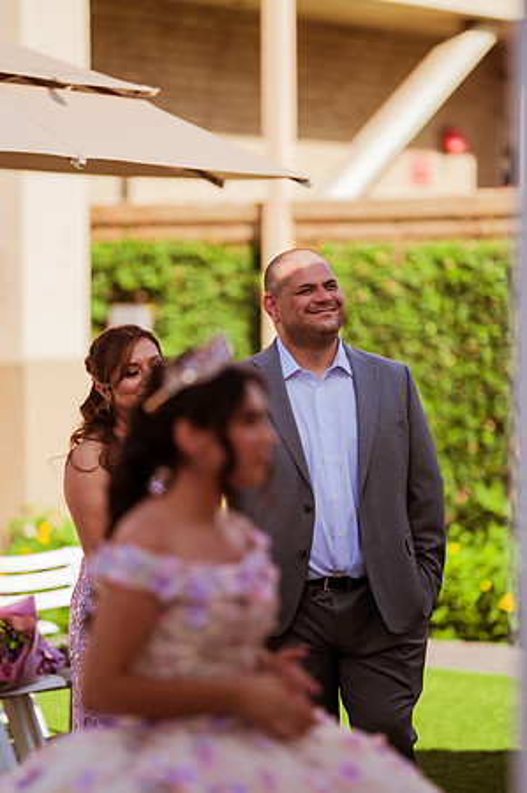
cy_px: 396
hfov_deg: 10.1
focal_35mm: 135
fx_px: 2971
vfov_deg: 15.2
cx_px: 264
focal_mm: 135
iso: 125
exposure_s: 1/2000
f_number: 1.8
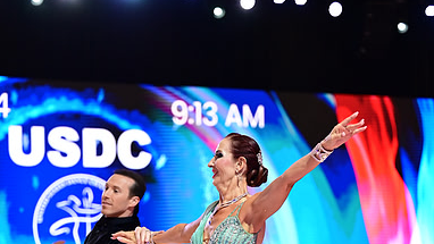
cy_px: 315
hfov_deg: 16.3
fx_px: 1519
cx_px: 218
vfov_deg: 9.0
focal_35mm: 132
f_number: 2.8
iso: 2000
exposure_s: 1/640
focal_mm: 83
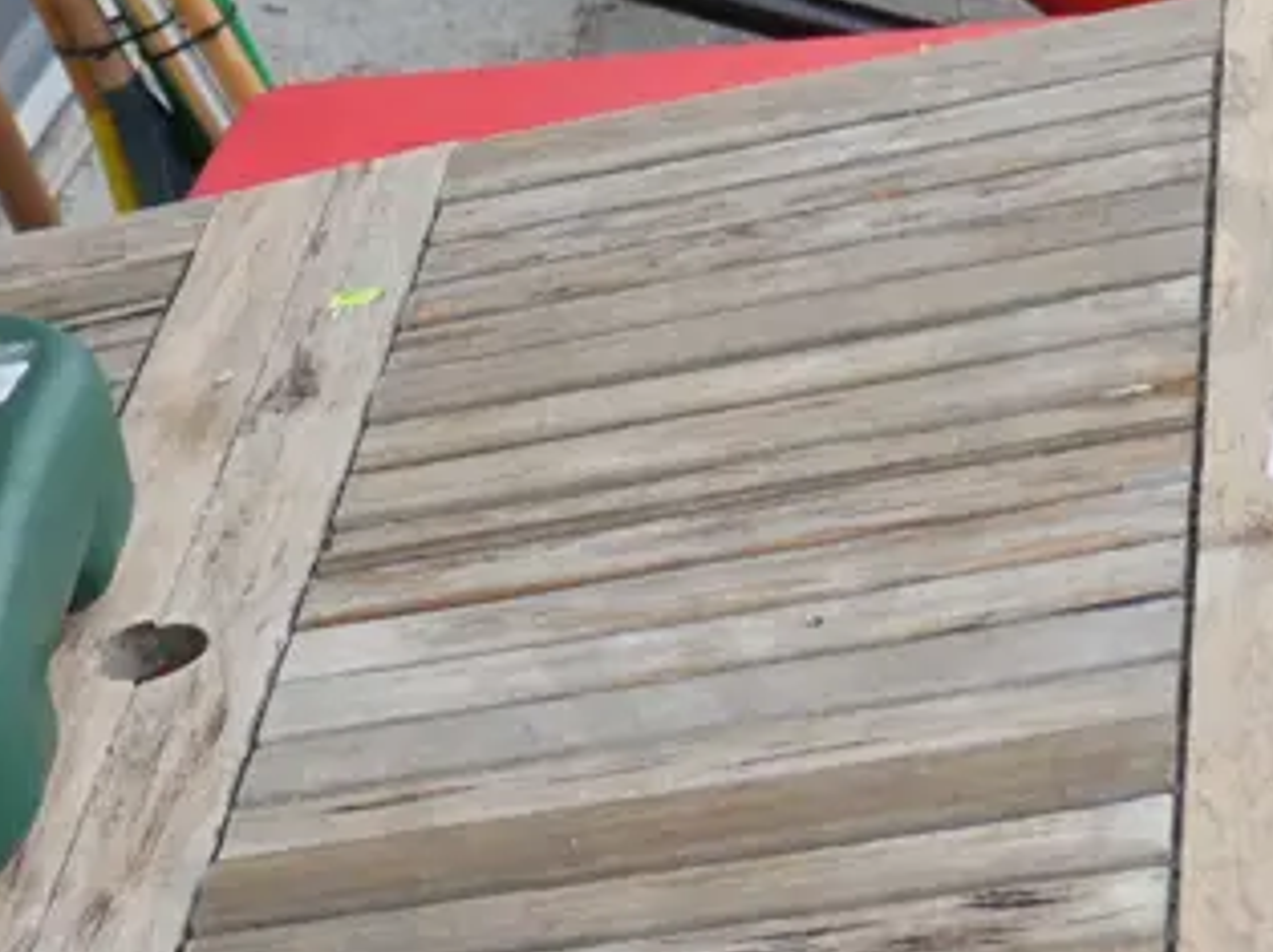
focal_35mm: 137
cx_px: -4
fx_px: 5034
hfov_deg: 14.2
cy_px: 1163
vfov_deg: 10.6
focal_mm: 21
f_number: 4.6
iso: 200
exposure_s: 1/60
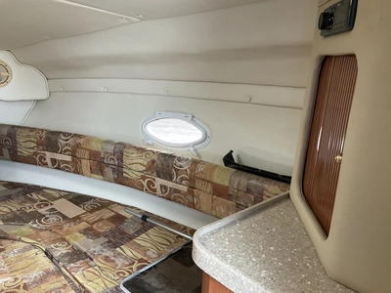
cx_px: 196
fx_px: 328
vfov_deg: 48.2
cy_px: 146
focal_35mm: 29
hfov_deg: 61.7
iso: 125
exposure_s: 1/60
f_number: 1.8
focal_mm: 3
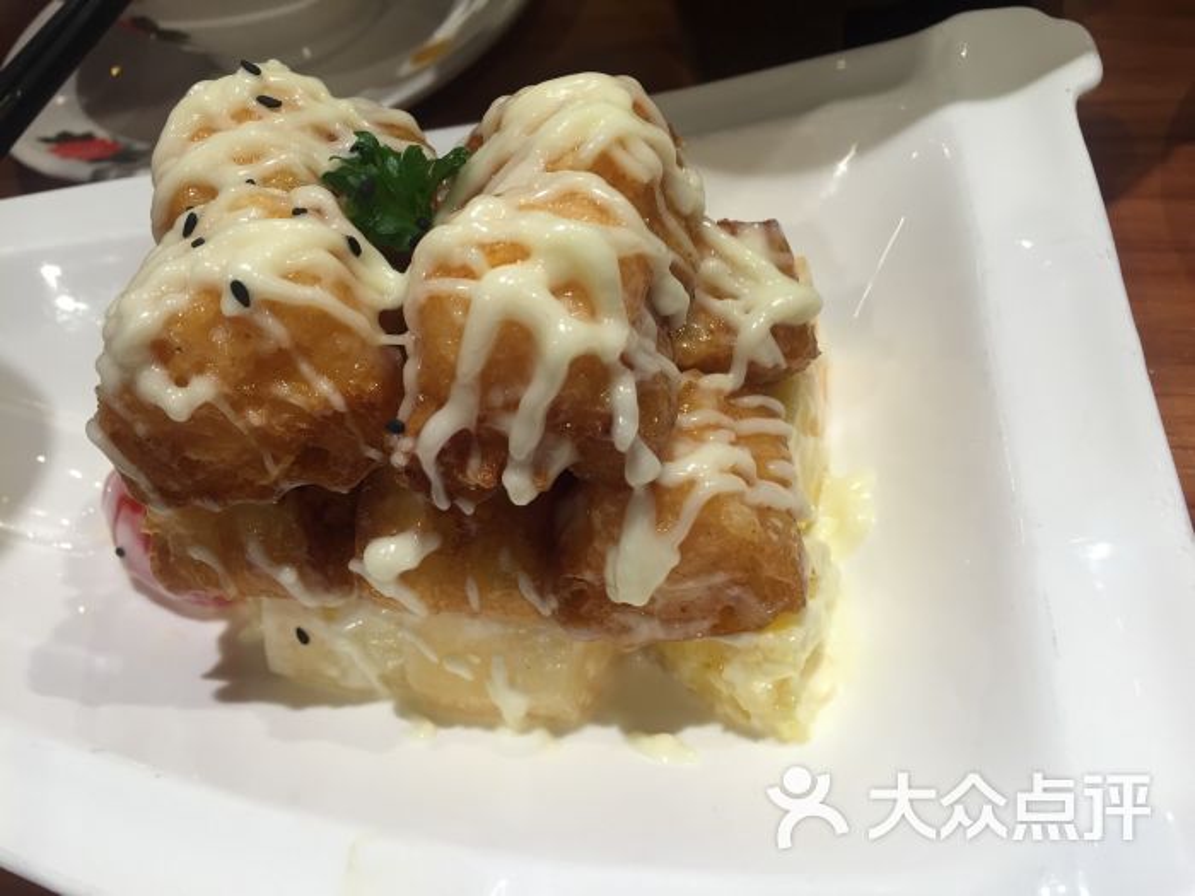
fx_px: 1001
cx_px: 598
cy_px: 448
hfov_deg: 61.7
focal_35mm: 29
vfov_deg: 48.2
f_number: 2.2
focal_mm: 4.15
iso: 32
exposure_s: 1/33
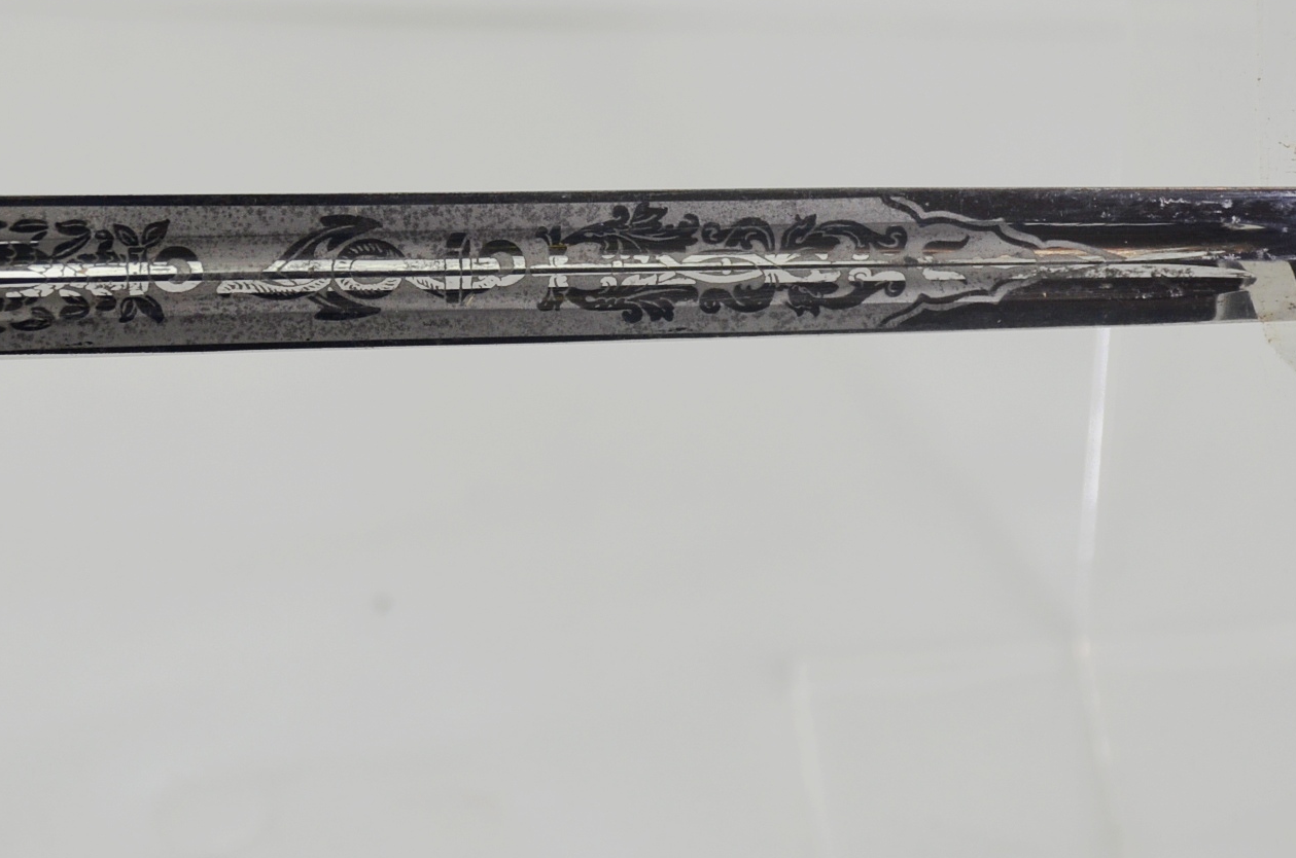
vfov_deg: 7.5
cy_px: 252
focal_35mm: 182
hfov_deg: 11.3
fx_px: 6539
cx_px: 485
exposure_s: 1/320
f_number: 5
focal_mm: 62
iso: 400
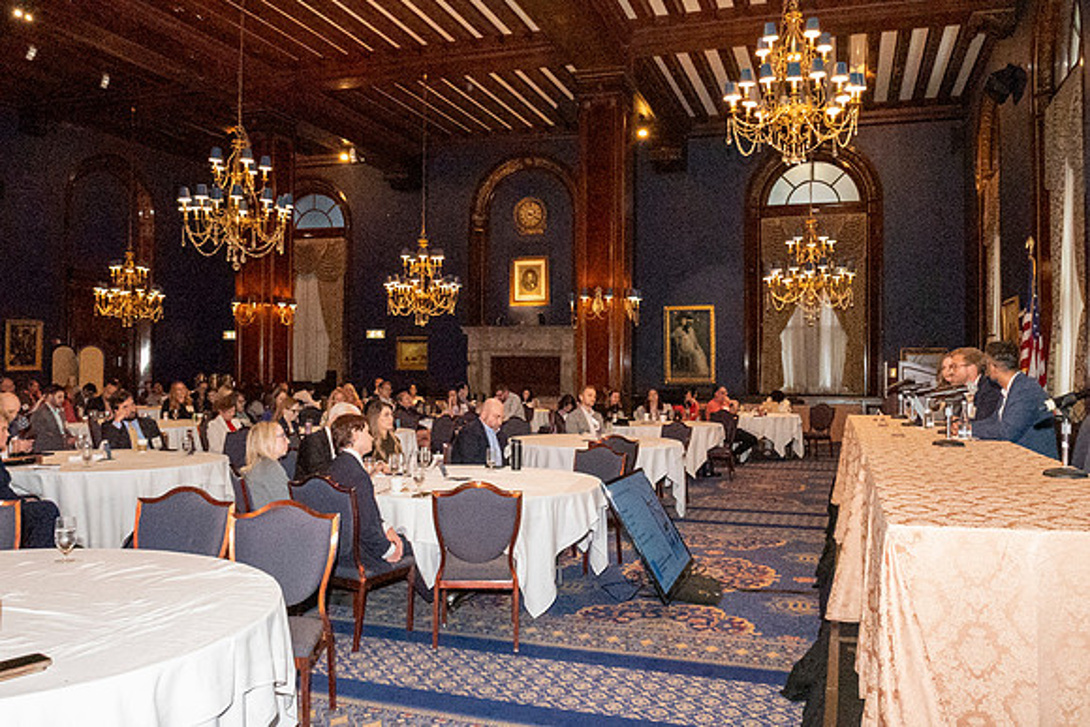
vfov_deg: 45.6
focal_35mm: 29
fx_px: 865
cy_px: 364
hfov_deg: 64.4
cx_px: 545
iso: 20000
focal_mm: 18
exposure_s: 1/125
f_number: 9
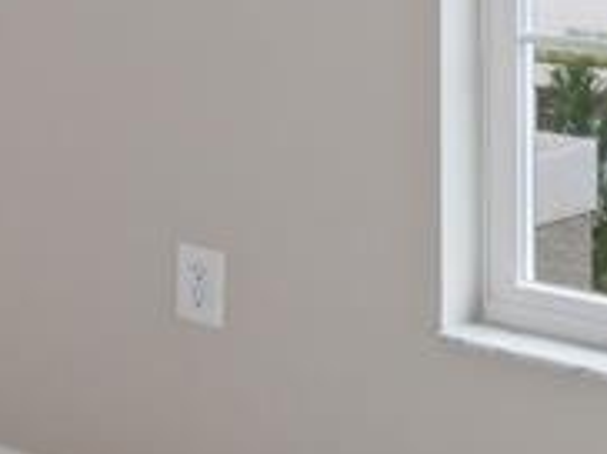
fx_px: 1851
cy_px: -290
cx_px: -727
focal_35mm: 106
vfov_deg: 13.0
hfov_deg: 14.3
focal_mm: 13
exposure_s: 1/4
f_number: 8
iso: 1000
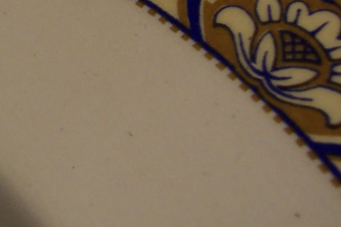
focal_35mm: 103
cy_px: -8
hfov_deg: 19.2
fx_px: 976
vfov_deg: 13.1
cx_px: -12
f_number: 2.8
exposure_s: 1/250
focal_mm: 5.6
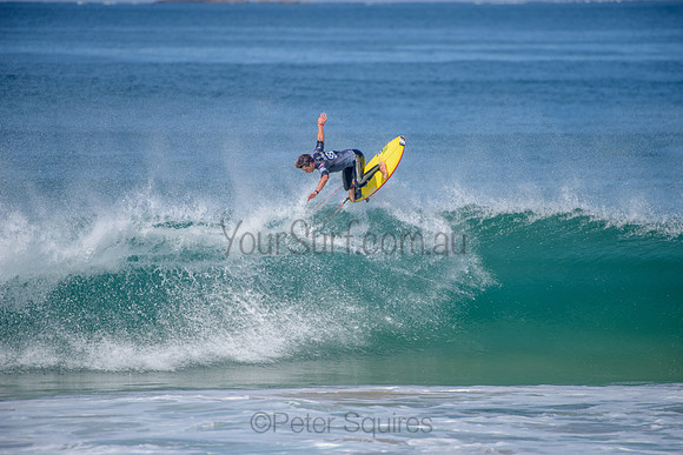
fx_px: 9488
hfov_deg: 4.1
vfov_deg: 2.8
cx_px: 342
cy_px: 228
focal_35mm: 500
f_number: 5.6
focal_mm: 500
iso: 160
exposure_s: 1/2000
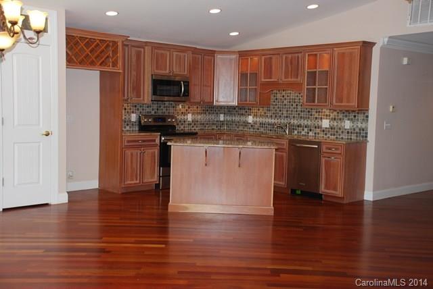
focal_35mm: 42
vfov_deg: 32.0
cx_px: 216
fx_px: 506
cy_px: 144
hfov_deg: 46.4
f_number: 4
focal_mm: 28
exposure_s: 1/60
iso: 400
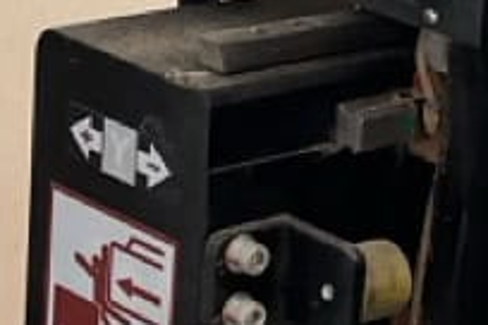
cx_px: 490
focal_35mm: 170
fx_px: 2304
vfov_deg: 8.0
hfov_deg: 12.0
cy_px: -5
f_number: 1.6
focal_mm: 5.1
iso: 320
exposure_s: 1/60
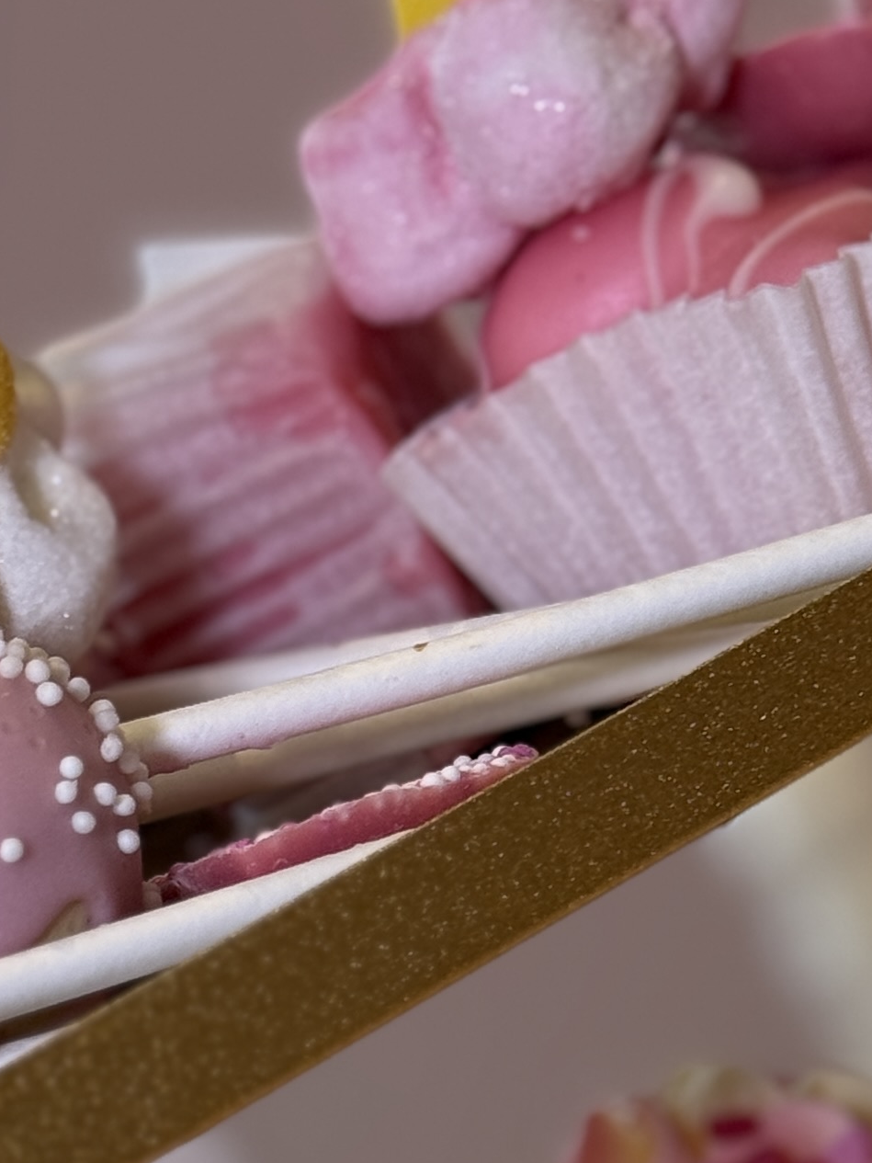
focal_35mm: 153
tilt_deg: -9.1
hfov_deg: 9.7
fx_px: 5138
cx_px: 323
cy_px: 995
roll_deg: +23.7
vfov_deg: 12.8
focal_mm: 6.76
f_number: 1.78
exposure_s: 1/100
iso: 50
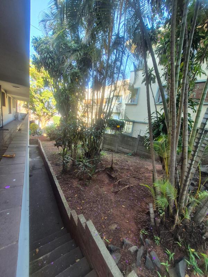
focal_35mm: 13
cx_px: 104
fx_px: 104
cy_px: 138
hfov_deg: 89.9
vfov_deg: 106.2
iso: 64
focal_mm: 1.74
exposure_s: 1/50
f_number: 2.2
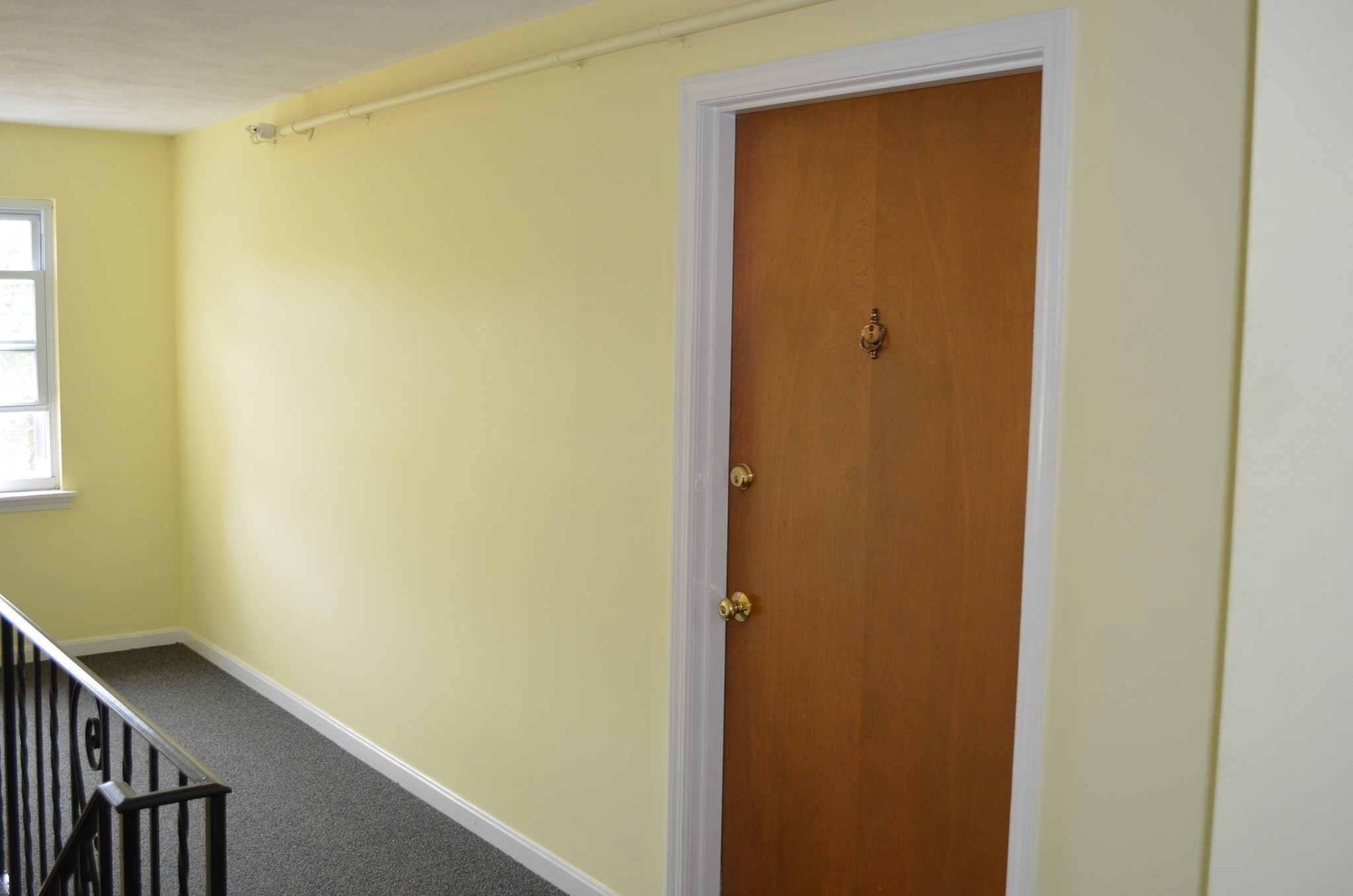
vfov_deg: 36.7
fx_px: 1350
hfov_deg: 53.2
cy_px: 448
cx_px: 676
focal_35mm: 36
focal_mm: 24
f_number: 4
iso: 500
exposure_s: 1/60
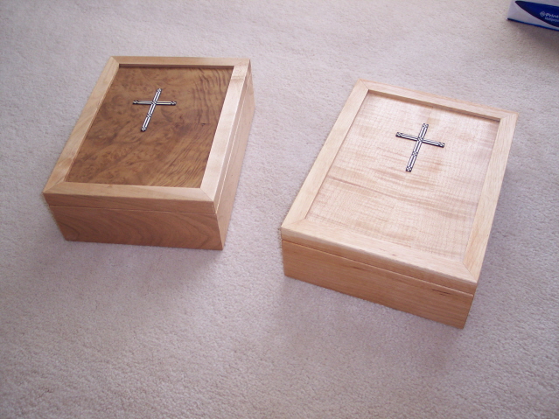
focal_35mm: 38
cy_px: 210
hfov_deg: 49.0
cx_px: 280
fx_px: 614
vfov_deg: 37.7
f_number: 2.8
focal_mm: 8
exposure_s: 1/60
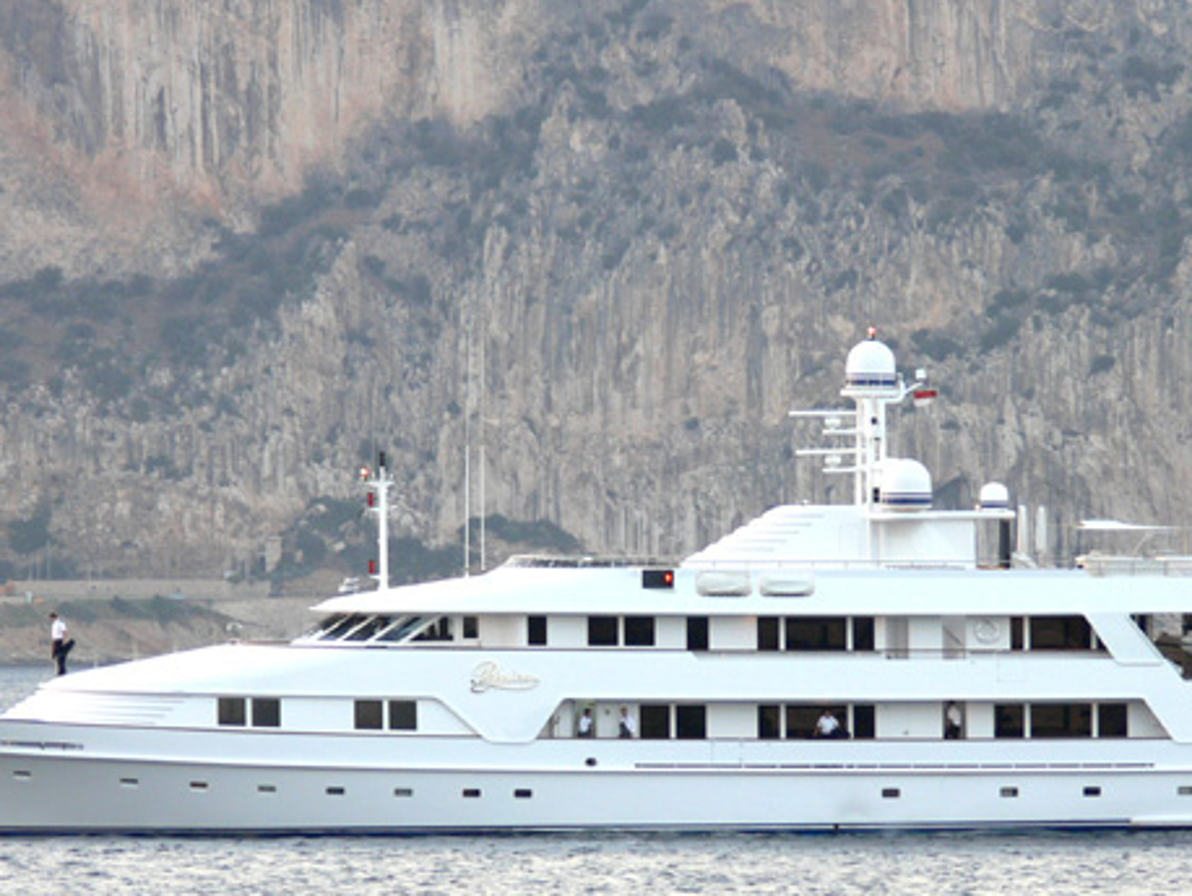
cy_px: 533
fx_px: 13264
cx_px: 635
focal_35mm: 385
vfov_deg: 3.9
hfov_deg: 5.1
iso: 80
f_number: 3.6
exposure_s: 1/50
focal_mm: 49.8
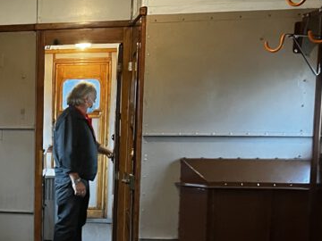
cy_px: 172
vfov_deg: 19.8
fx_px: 688
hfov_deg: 23.2
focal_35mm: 74
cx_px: -101
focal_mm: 5.1
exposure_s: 1/39
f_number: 1.6
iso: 640
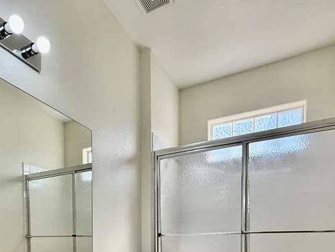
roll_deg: +0.4
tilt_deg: -0.9
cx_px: 115
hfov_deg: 60.4
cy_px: 248
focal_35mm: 29
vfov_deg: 42.2
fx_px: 281
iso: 64
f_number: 2.2
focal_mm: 2.22
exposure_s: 1/395
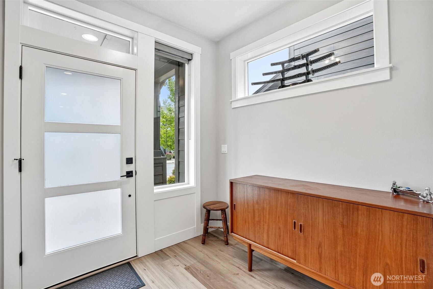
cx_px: 216
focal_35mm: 16
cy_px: 144
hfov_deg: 96.7
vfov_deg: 73.7
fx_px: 192
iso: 400
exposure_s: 1/40
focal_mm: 16
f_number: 8
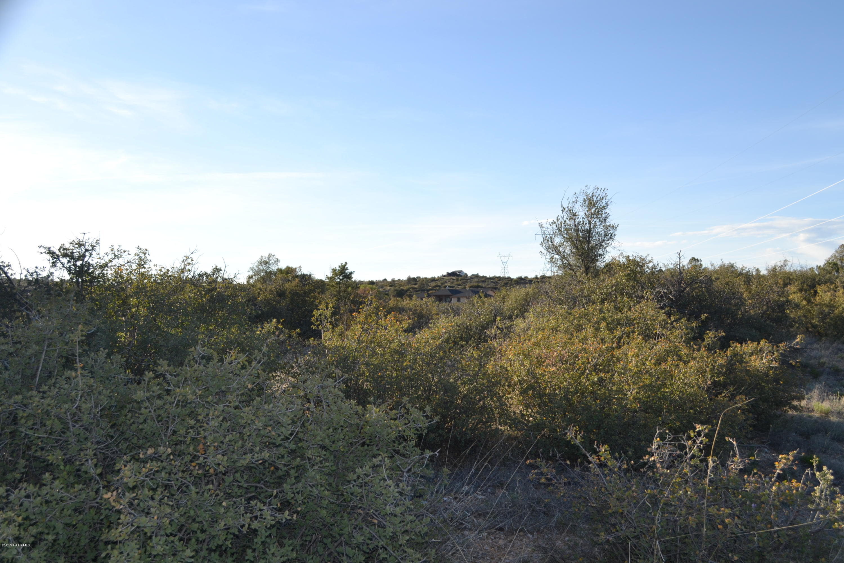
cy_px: 282
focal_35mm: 39
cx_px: 422
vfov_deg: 34.2
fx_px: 914
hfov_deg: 49.6
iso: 100
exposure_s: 1/200
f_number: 5.6
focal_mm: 26
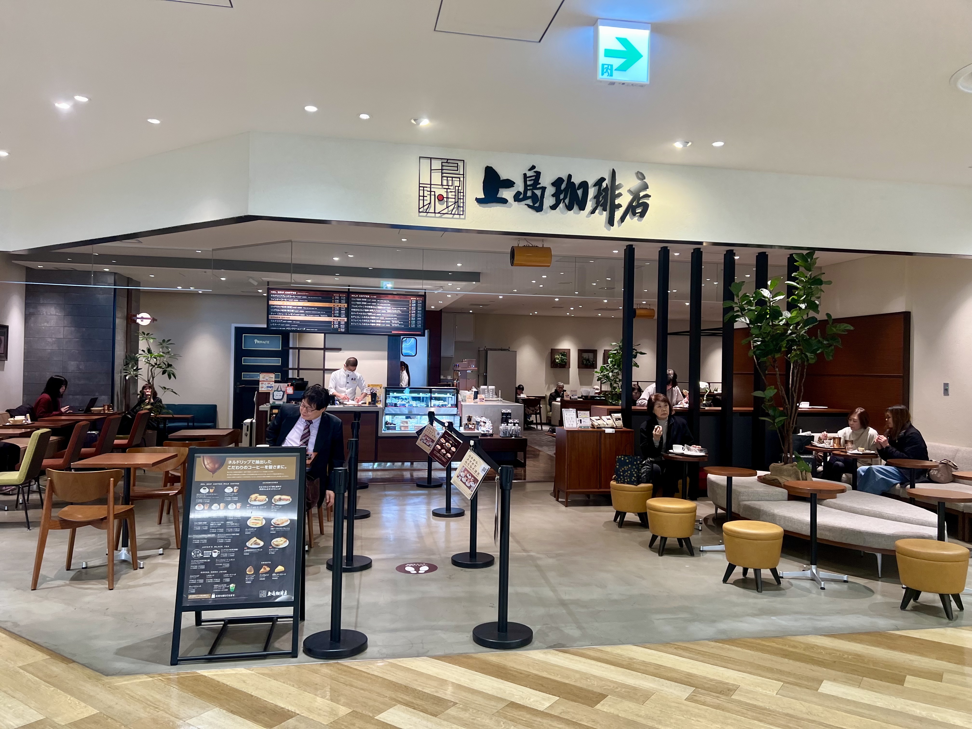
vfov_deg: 53.1
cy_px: 364
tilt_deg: -0.7
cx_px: 486
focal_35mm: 26
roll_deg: -1.1
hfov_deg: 67.3
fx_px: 730
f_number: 1.5
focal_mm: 5.7
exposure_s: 1/100
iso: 80
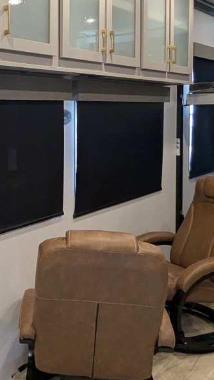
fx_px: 414
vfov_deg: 48.7
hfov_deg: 27.4
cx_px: 2
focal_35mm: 41
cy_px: 131
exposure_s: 1/58.2
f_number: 2.2
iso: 317
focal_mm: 2.35
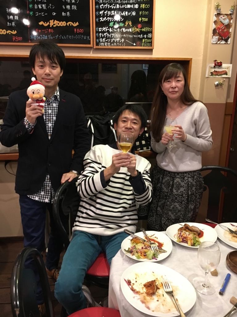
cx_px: 118
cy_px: 158
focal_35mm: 29
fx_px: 265
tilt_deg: -15.4
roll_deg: -0.1
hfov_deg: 48.2
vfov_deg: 61.7
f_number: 2.2
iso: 400
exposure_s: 1/15
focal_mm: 4.15
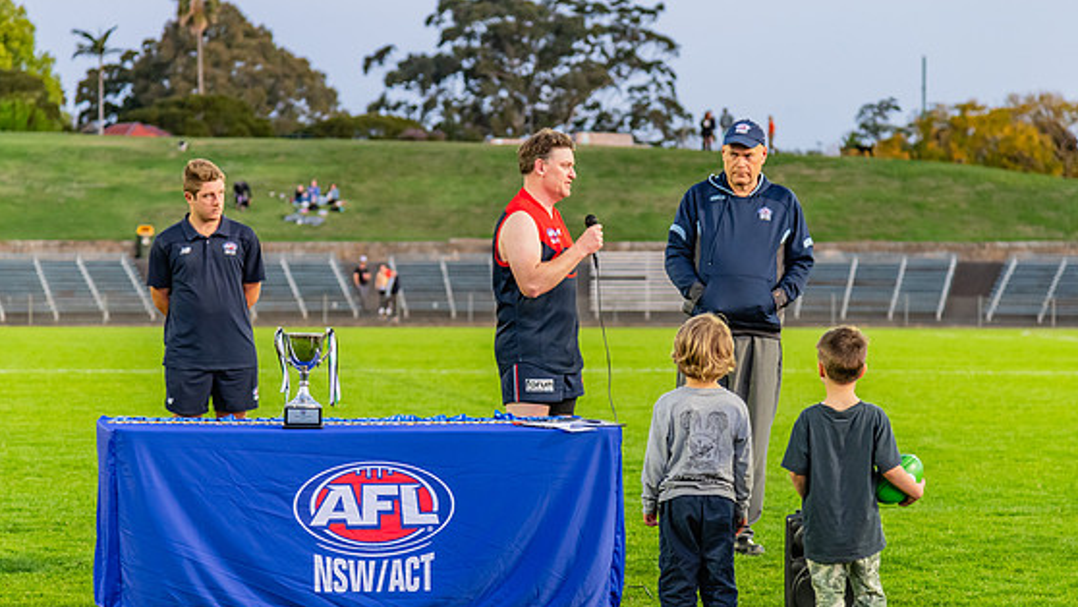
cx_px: 552
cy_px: 302
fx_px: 3402
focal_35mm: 119
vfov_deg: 10.2
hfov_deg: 18.0
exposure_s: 1/100
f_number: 4
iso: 1400
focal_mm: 98
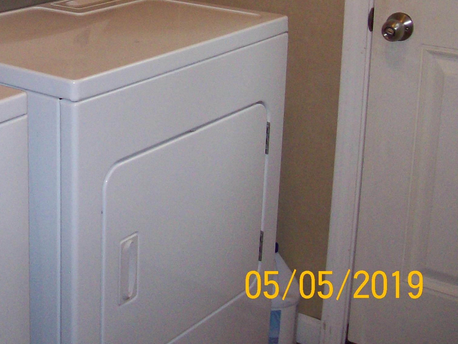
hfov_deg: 25.8
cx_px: 12
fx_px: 953
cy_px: 25
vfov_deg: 20.0
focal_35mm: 72
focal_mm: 6
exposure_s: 1/64
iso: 140
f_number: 2.7
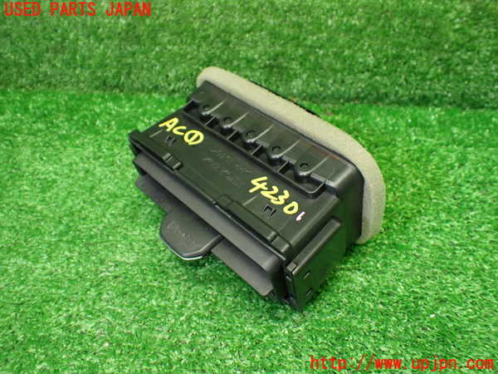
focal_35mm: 30
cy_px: 187
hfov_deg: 60.0
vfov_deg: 46.8
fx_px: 432
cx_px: 249
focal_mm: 5.4
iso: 800
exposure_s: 1/125
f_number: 2.3
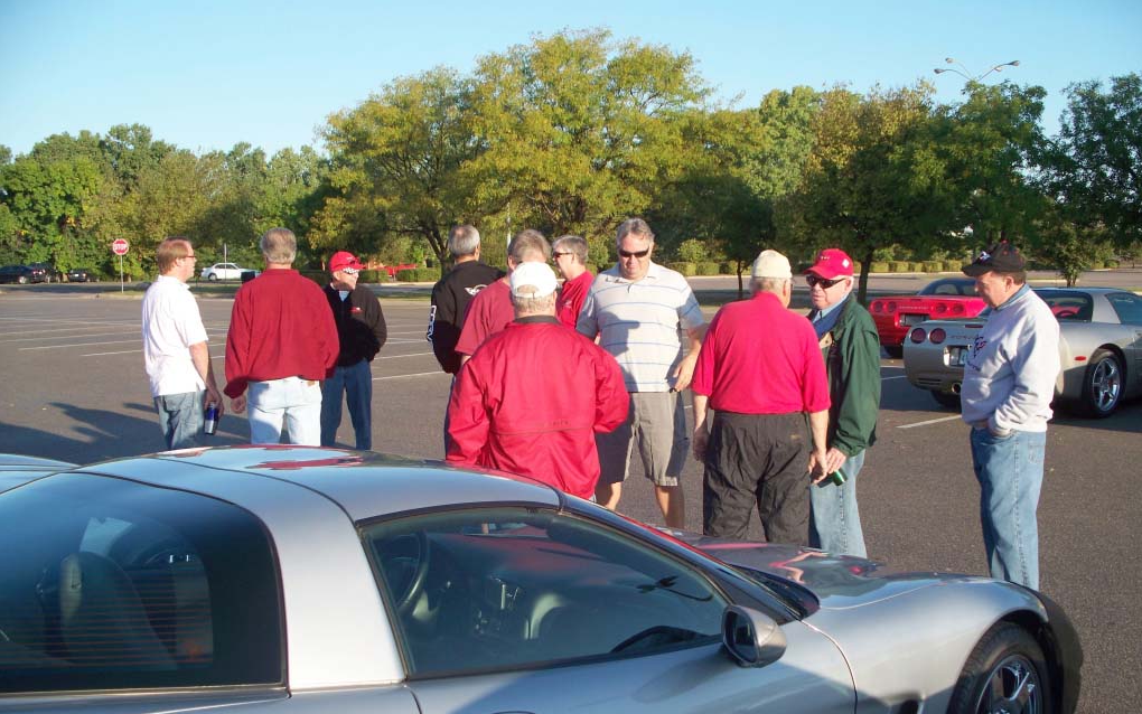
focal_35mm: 50
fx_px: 1557
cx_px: 571
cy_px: 428
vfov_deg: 25.8
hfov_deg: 40.3
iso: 64
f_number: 2.9
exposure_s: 1/500
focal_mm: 9.86
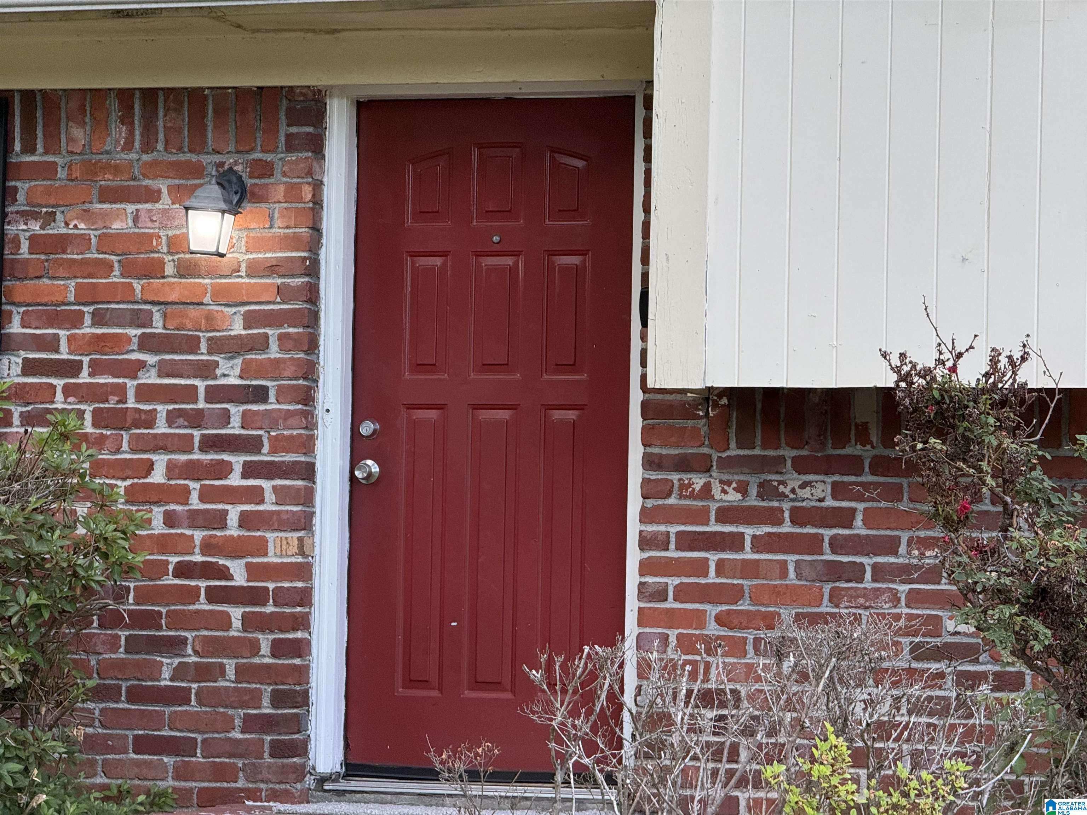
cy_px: 408
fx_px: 3768
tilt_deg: +3.4
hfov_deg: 16.4
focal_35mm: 120
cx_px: 544
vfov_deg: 12.3
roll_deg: -1.2
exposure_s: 1/99
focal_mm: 15.66
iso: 160
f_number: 2.8
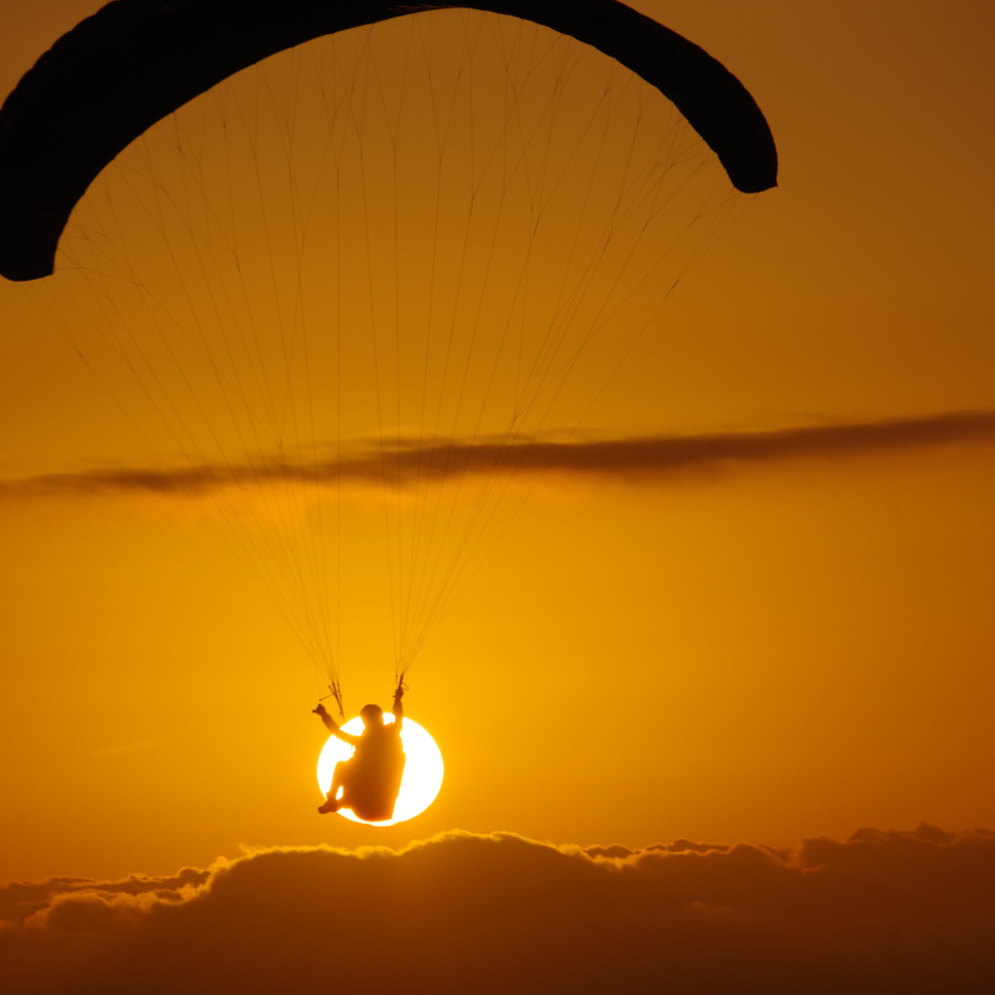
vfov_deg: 4.0
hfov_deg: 4.0
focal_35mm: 441
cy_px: 498
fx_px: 14341
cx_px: 505
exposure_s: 1/2500
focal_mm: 230
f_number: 9
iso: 200
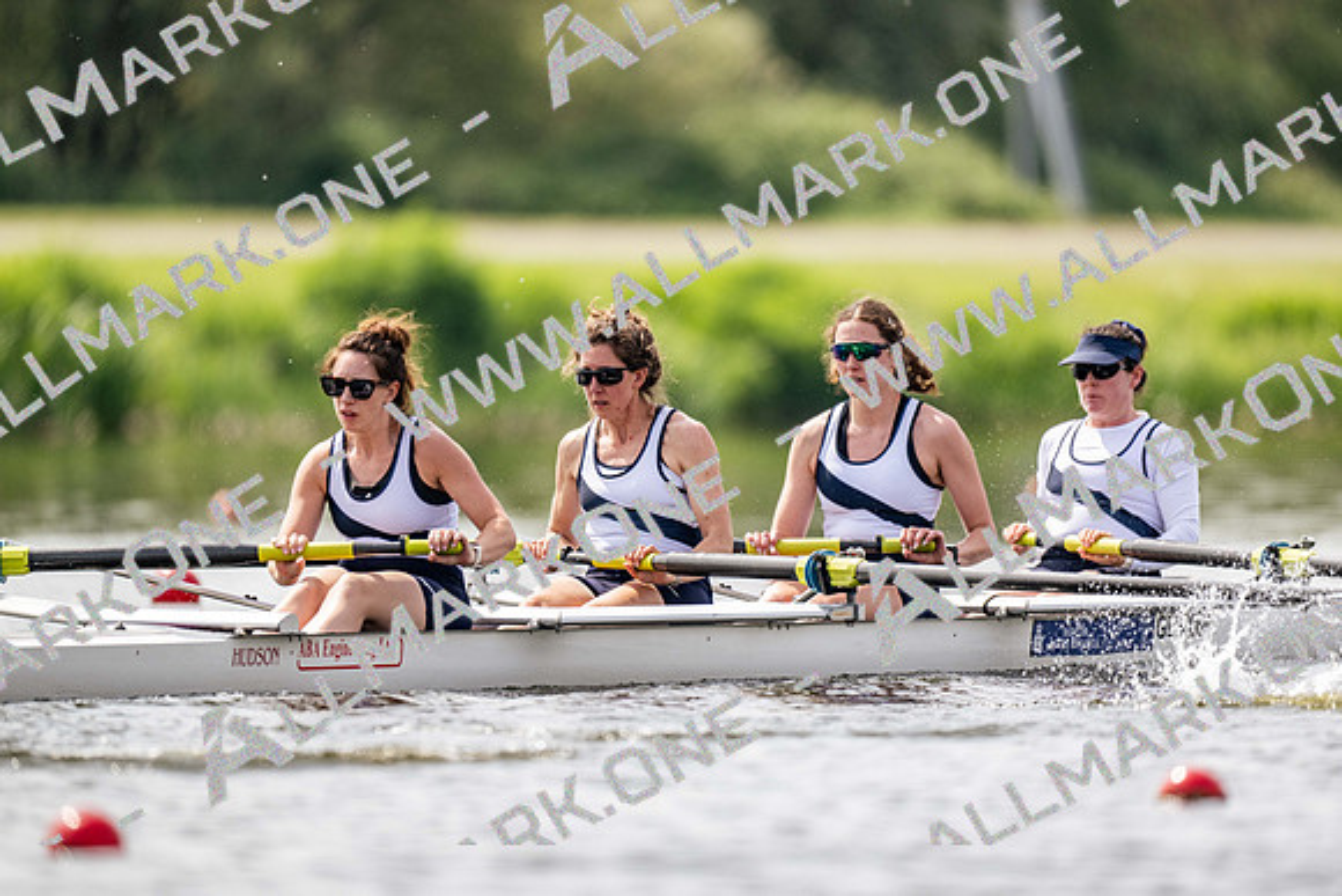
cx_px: 671
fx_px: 22371
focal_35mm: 600
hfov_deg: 3.4
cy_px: 448
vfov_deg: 2.3
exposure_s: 1/2500
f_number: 4
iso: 360
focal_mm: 600
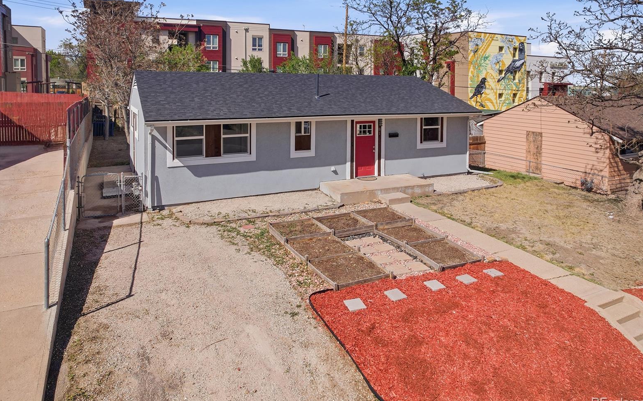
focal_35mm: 23
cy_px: 192
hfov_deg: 77.2
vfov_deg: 53.0
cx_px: 328
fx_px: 403
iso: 100
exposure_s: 1/160
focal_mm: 8.4
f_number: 2.8
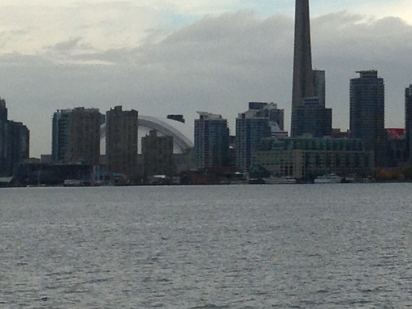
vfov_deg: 8.6
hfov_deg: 11.4
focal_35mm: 171
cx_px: 464
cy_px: 27
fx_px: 2034
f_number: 2.4
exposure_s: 1/1642
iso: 50
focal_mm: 4.12
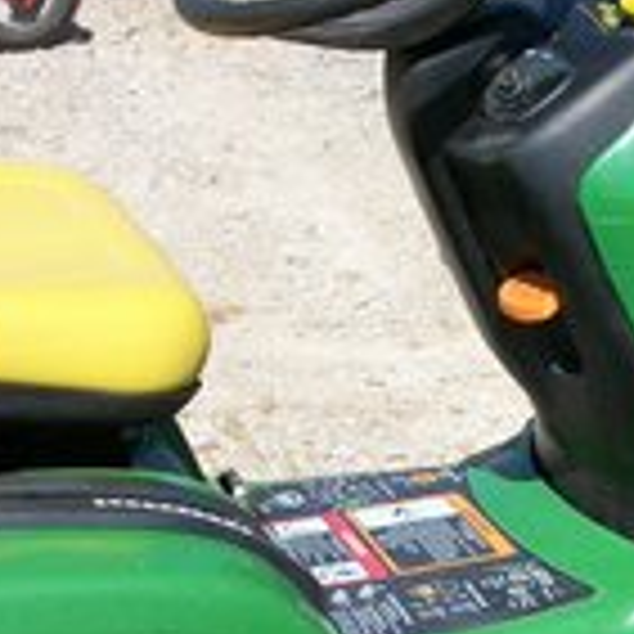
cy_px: 641
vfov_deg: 14.4
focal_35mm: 119
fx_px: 2466
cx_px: 540
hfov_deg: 14.5
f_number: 8.8
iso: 80
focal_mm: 6.3
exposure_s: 1/200
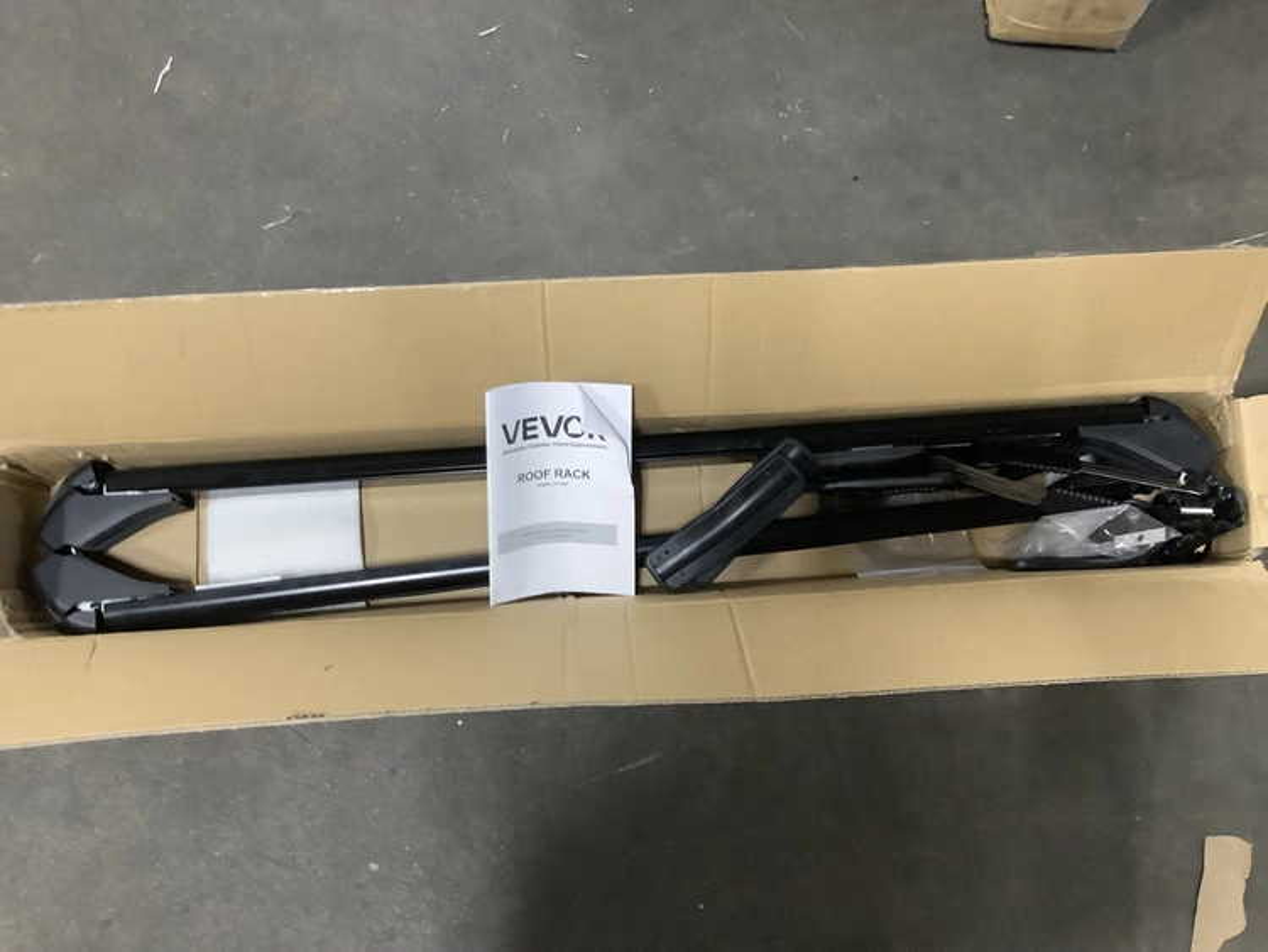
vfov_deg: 45.5
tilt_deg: -80.7
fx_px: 1136
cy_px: 476
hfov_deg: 58.3
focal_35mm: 31
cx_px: 634
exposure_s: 1/30
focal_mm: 3.3
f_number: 2.4
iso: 400
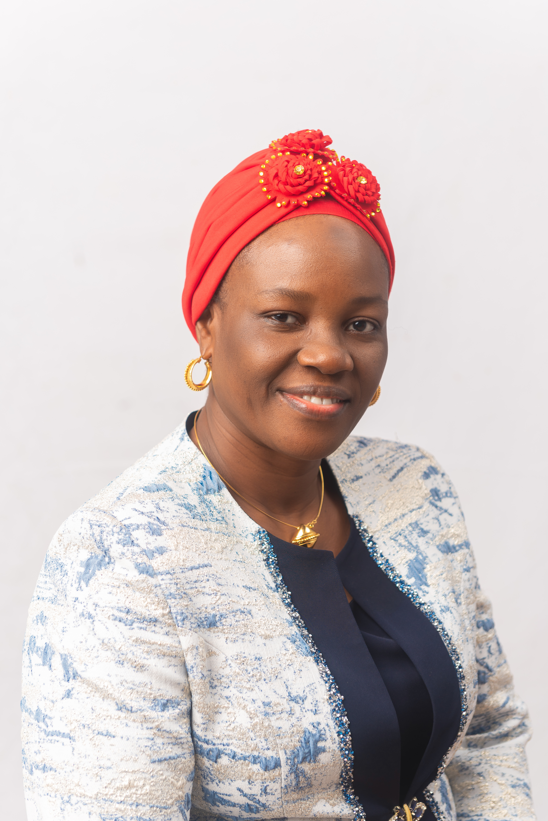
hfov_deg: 19.5
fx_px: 1597
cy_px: 410
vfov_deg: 28.8
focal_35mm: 70
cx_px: 274
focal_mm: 70
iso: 80
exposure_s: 1/200
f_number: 4.5
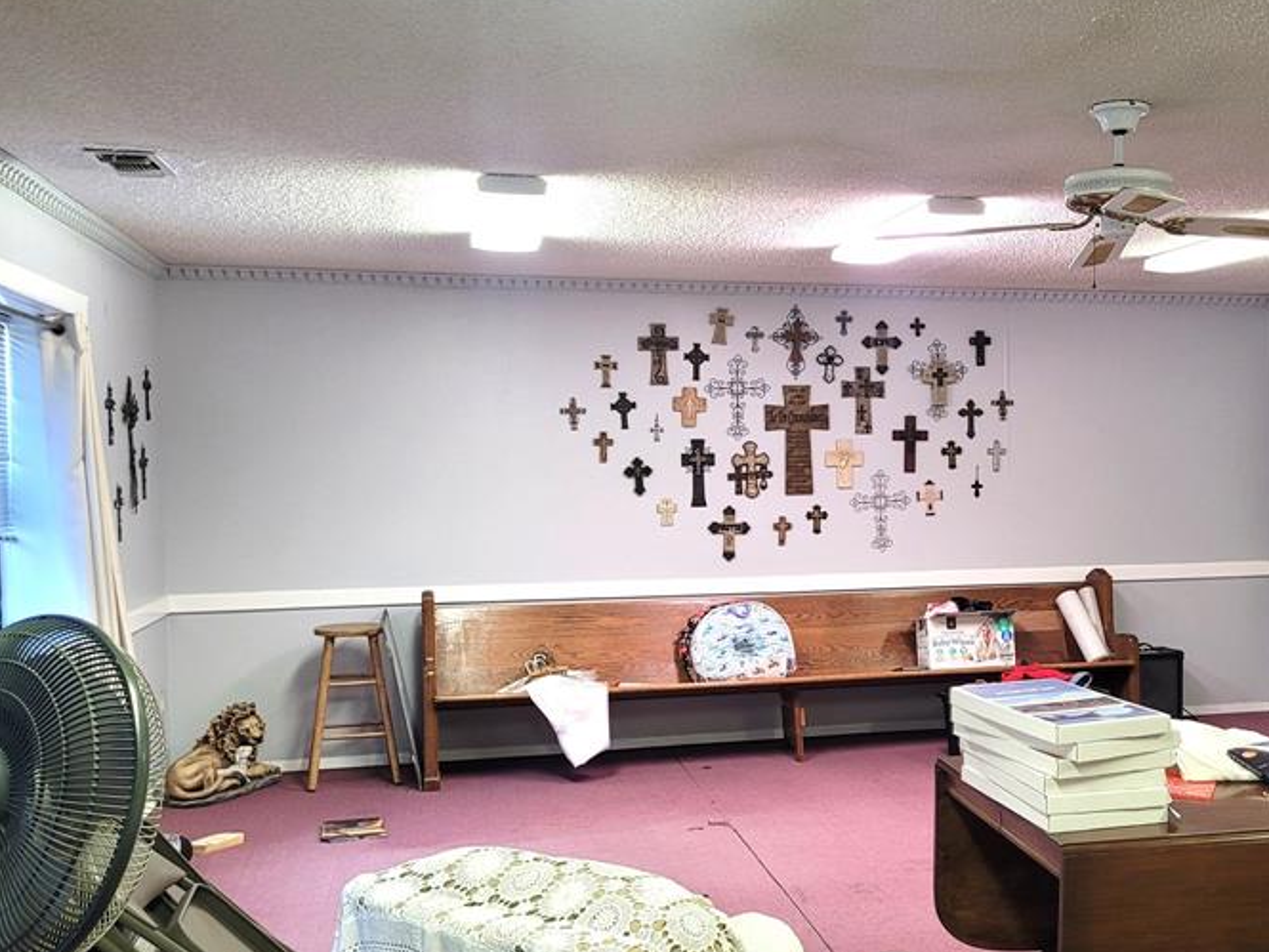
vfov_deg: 35.9
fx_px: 1467
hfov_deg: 45.8
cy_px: 554
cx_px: 880
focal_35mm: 40
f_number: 1.8
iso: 200
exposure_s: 1/40
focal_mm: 5.4
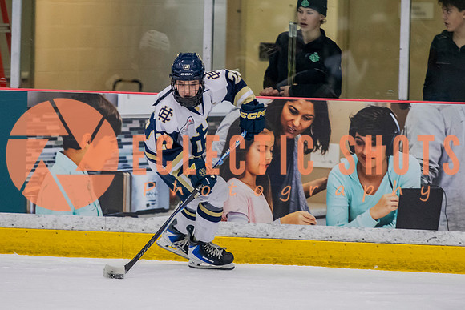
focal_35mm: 350
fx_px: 4524
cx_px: 209
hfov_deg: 5.9
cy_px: 140
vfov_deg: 3.9
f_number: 3.2
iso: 2000
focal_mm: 180
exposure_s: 1/640
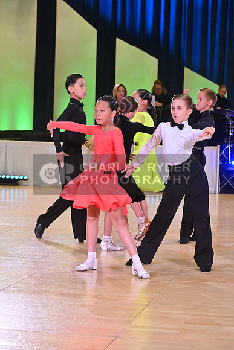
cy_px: 175
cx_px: 117
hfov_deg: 13.4
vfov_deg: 20.0
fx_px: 994
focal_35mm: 102
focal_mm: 102
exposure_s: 1/400
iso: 4000
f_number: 7.1
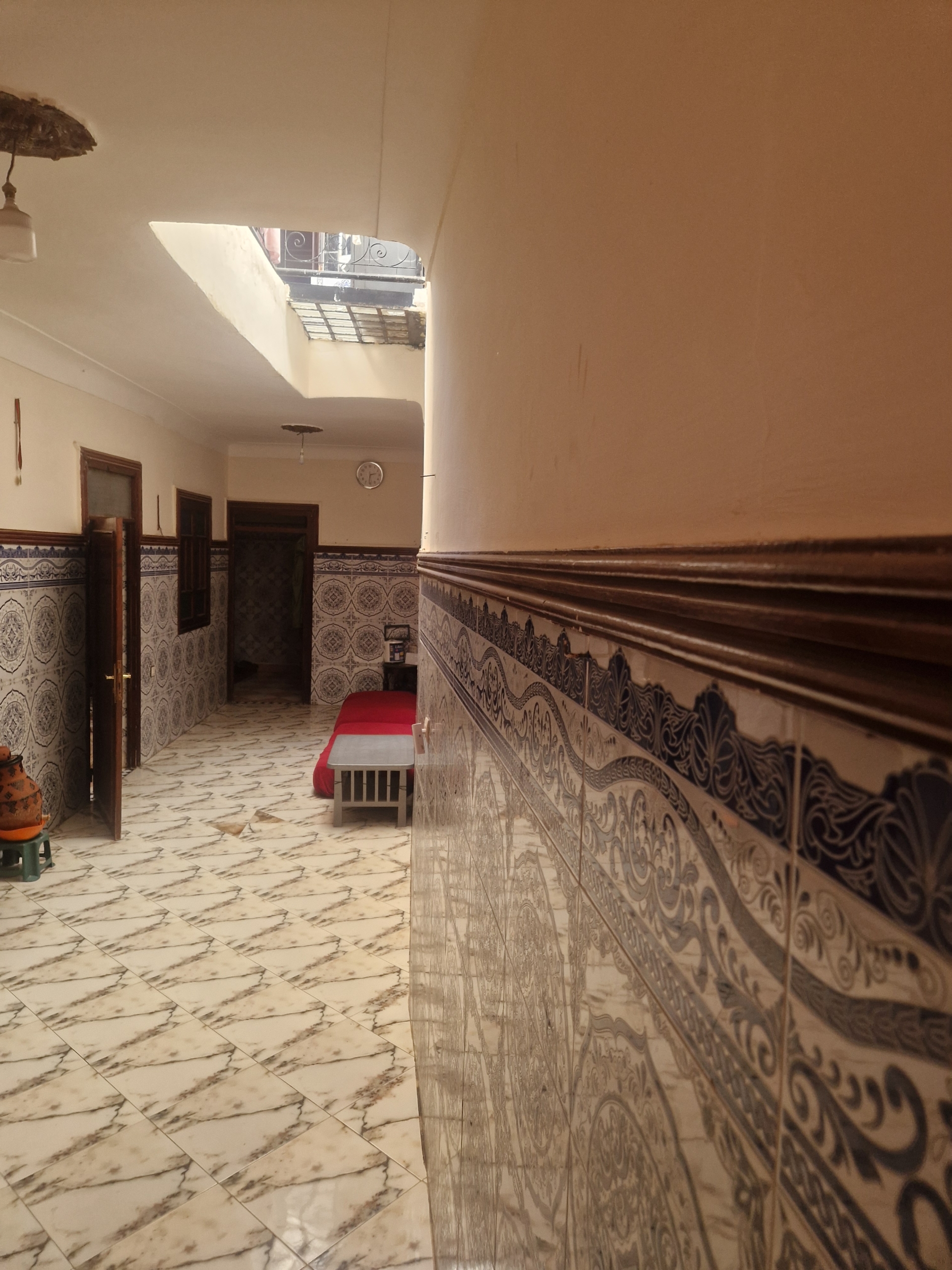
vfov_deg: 73.9
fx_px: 843
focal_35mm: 23
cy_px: 635
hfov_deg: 58.9
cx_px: 476
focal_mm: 5.4
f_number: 1.8
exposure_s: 1/100
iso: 200
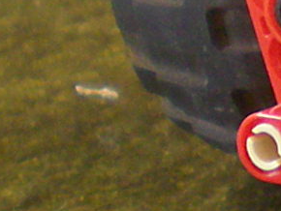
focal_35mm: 268
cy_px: -221
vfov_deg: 5.4
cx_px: 859
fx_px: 2177
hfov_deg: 6.7
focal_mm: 6.3
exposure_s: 1/22
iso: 200
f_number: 3.1
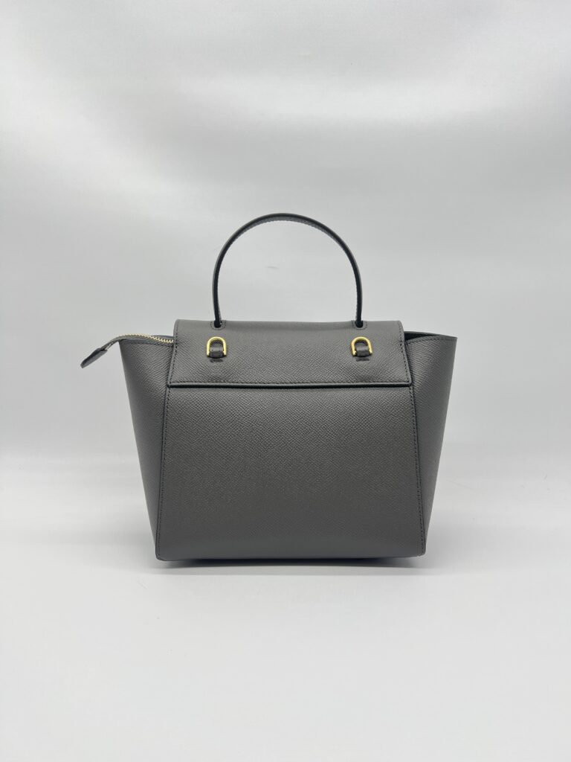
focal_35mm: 26
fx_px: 572
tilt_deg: -9.1
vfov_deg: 67.3
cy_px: 381
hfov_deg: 53.1
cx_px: 286
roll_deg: -0.8
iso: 32
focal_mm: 5.7
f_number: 1.5
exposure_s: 1/118
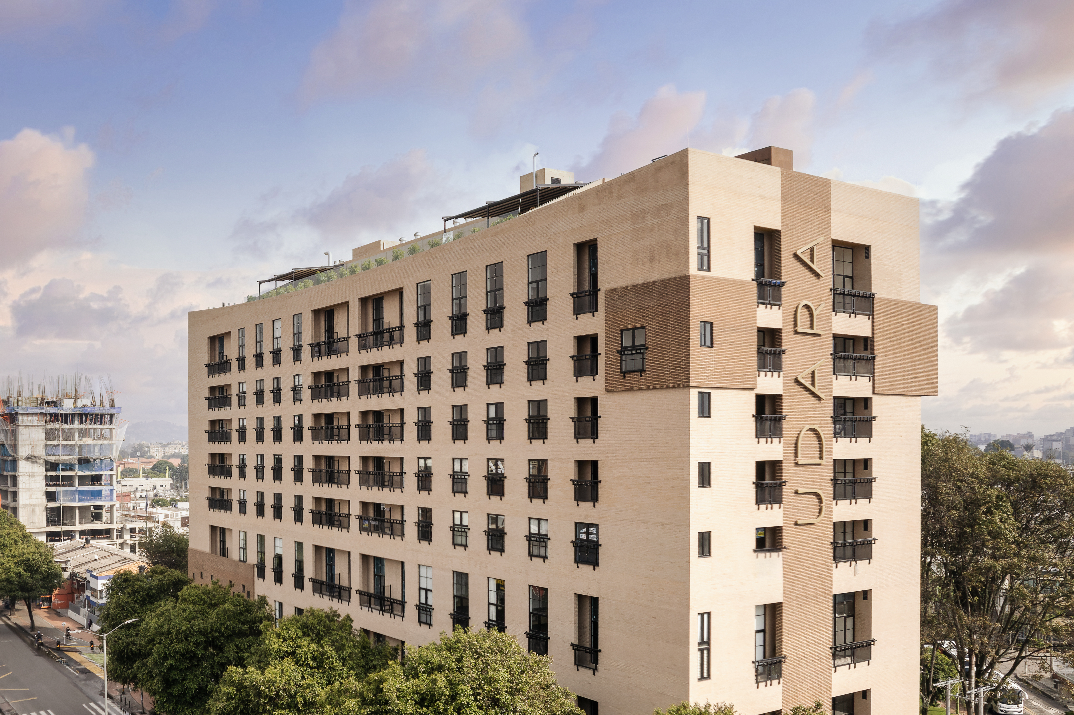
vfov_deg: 40.8
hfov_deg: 57.6
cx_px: 367
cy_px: 446
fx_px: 954
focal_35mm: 32
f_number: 2.8
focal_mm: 8.38
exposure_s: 1/1600
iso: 120
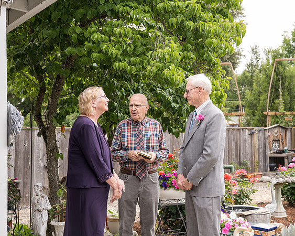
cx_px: 151
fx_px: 472
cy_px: 118
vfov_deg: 28.1
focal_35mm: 54
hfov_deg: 34.7
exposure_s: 1/500
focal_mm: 48
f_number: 4
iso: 320
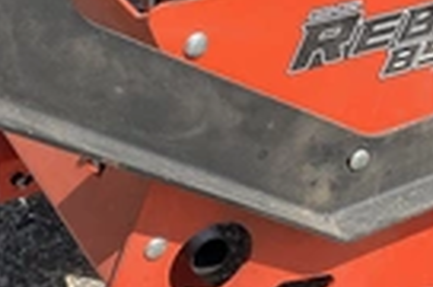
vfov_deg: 15.1
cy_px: 38
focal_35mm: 89
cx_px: 220
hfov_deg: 22.9
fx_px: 1068
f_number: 1.8
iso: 25
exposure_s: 1/1195
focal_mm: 3
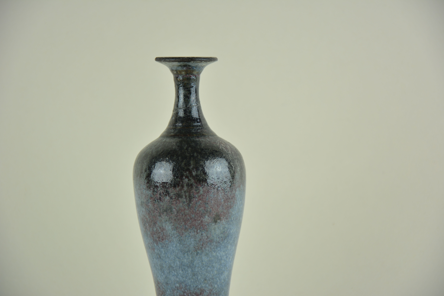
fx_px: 1942
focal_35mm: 158
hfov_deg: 13.0
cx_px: 222
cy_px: 148
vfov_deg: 8.7
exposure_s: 1/50
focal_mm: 105
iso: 100
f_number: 5.6
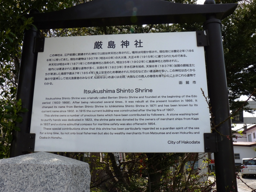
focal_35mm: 34
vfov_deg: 41.8
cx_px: 128
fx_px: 251
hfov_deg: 54.0
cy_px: 96
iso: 80
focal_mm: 6
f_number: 5
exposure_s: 1/250
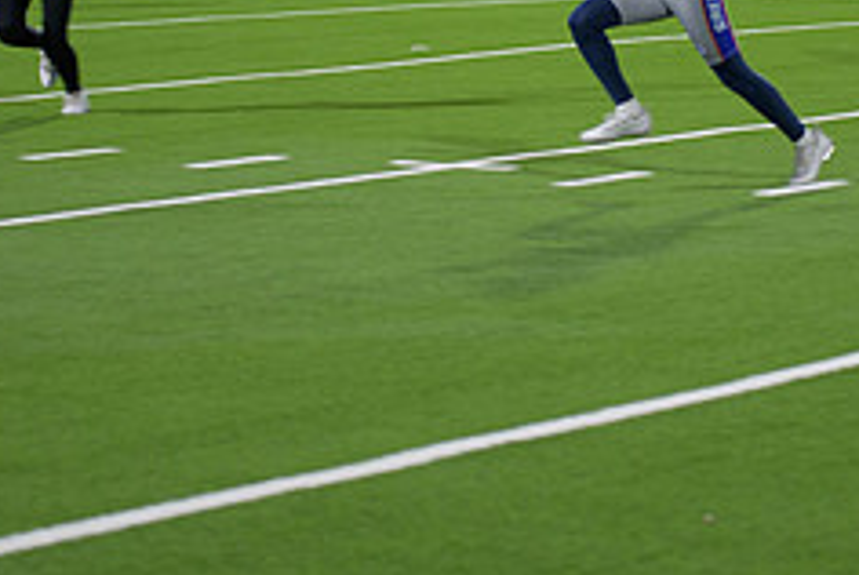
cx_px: 535
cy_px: 13
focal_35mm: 172
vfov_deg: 8.0
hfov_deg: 11.9
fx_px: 4109
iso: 800
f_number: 2.8
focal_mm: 70
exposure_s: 1/200
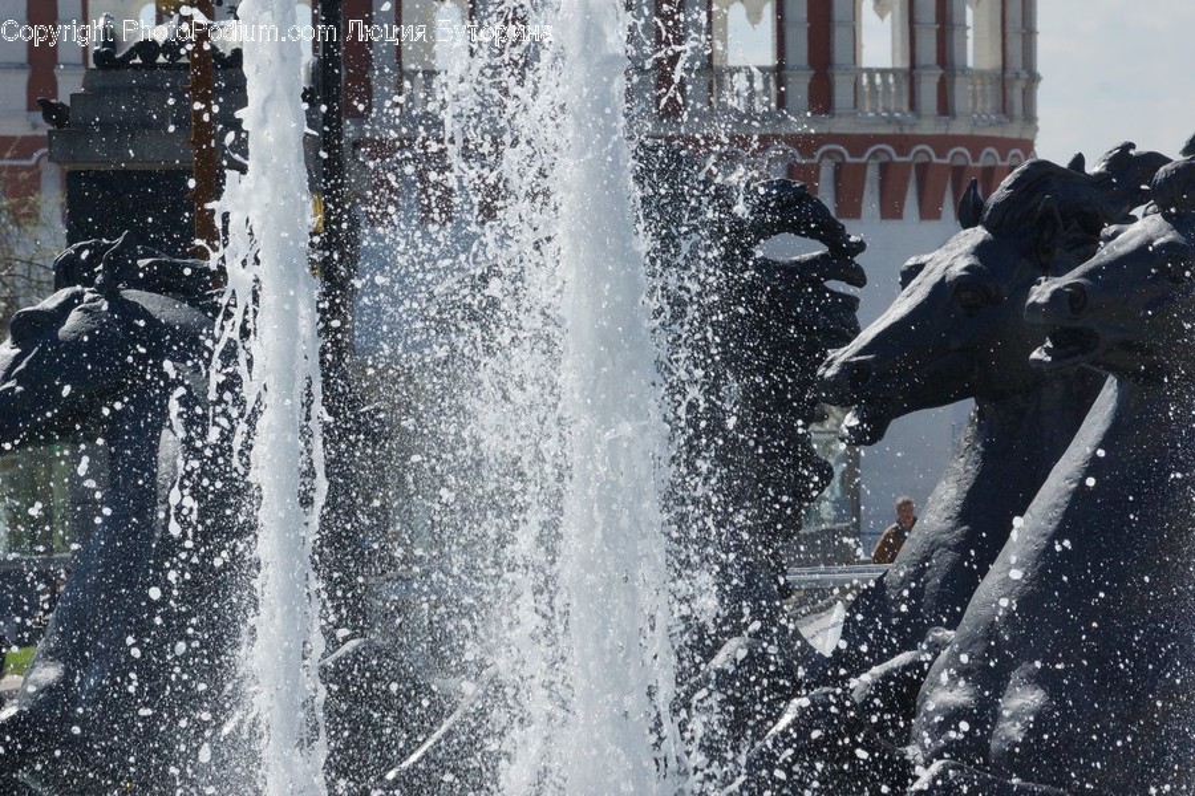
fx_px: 11451
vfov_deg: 4.0
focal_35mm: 345
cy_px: 398
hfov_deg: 6.0
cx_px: 598
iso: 500
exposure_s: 1/800
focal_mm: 230
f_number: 14
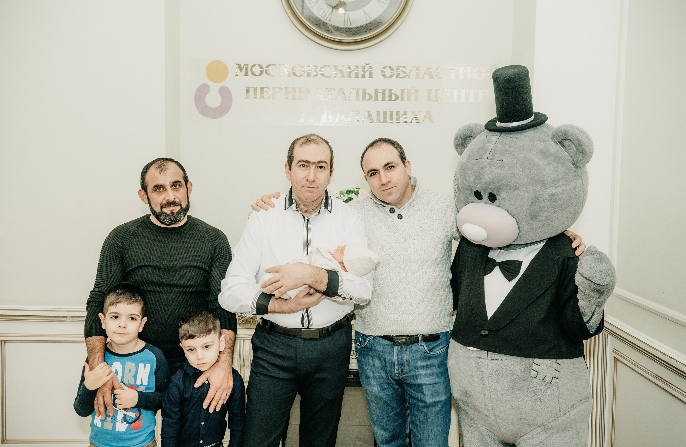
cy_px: 233
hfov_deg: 48.7
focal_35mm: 40
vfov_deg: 32.9
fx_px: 759
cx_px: 336
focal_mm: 38
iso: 320
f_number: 4.5
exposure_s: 1/160
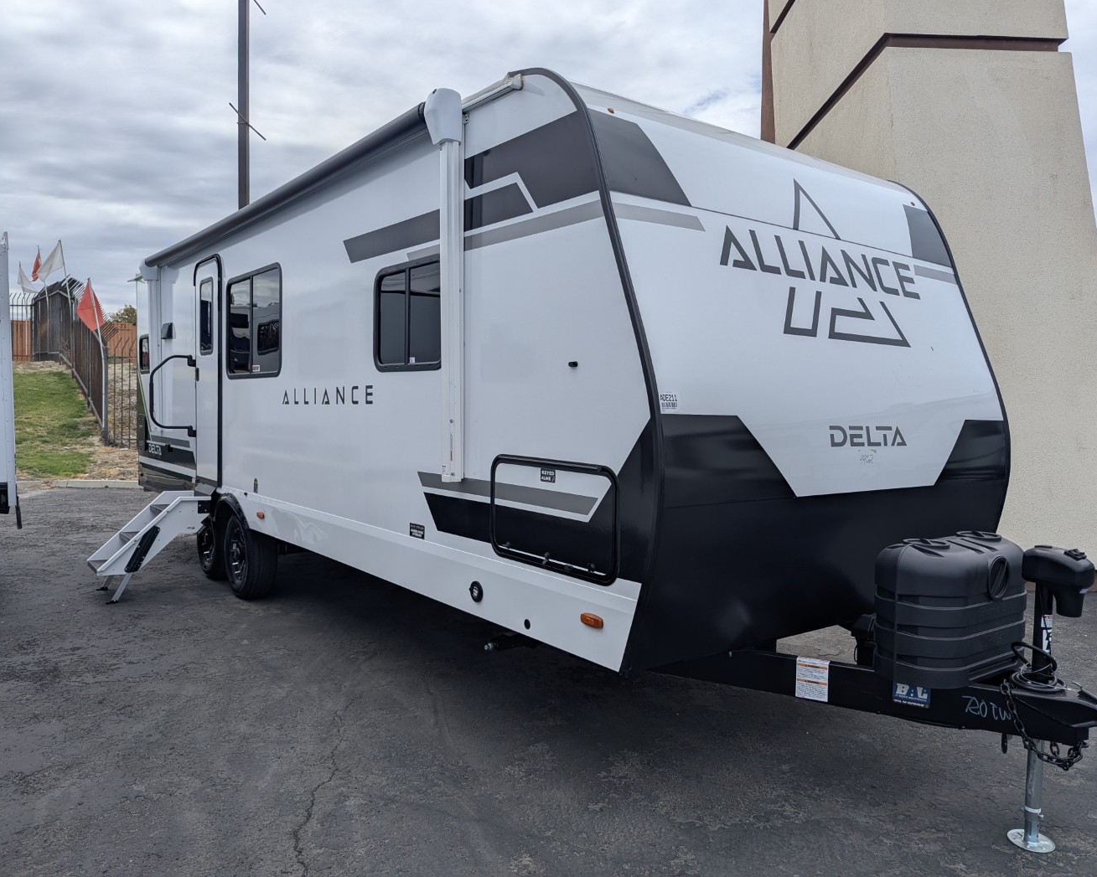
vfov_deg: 56.8
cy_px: 438
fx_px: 812
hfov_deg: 68.0
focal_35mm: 25
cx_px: 580
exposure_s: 1/3774
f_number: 1.85
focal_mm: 6.81
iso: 48
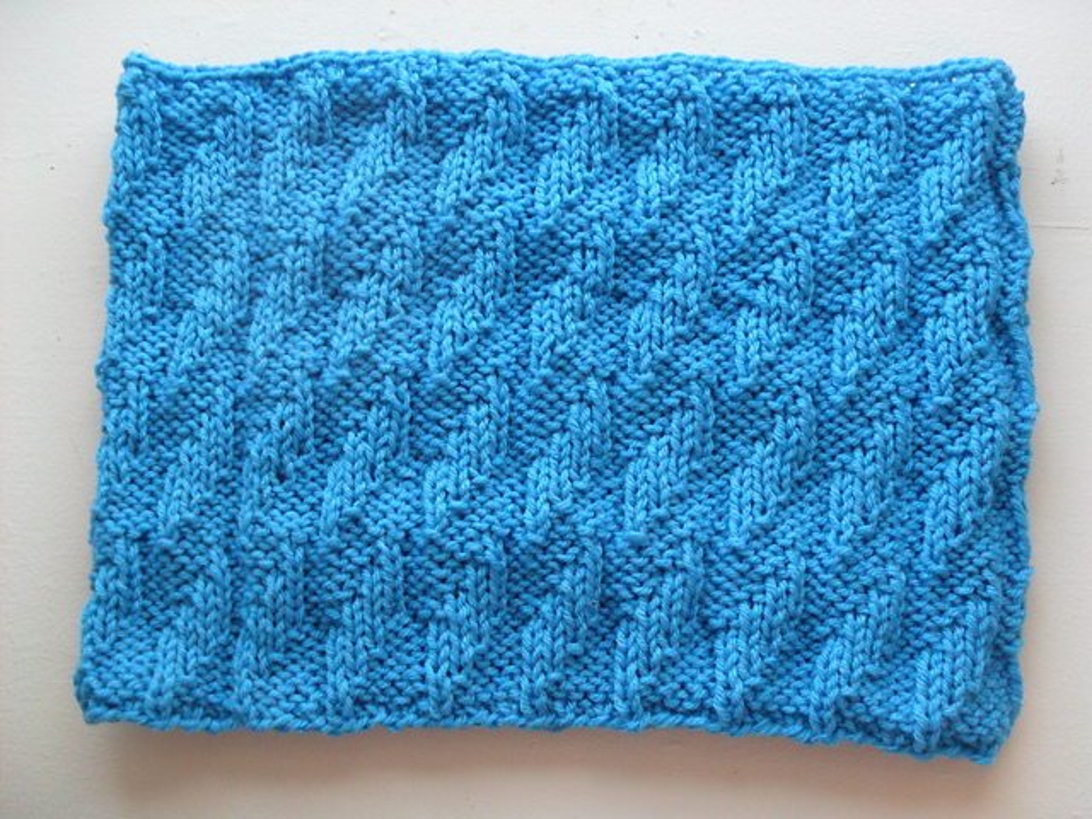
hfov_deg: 52.6
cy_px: 410
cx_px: 546
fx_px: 1104
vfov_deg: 40.7
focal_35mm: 35
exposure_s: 1/20
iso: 200
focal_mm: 6.3
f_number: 3
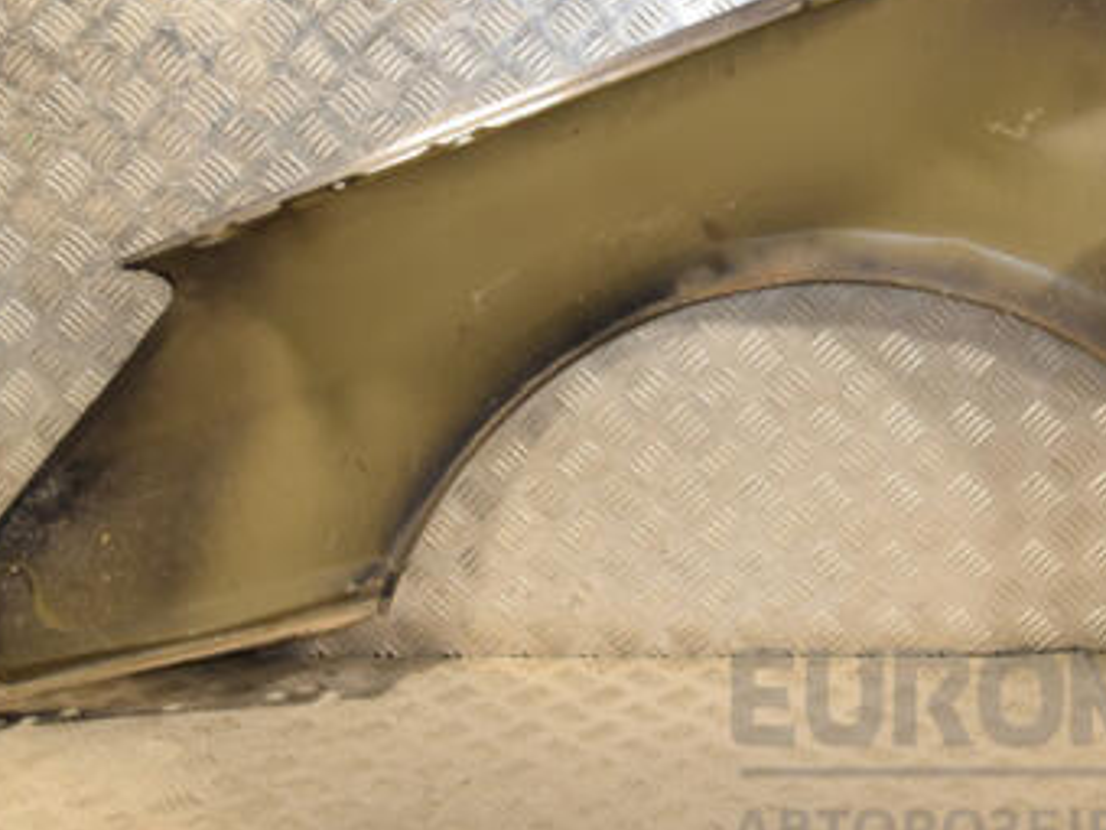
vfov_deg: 25.9
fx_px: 1789
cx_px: 670
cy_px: 264
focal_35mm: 56
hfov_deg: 34.2
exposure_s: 1/200
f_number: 6.3
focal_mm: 22
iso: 800
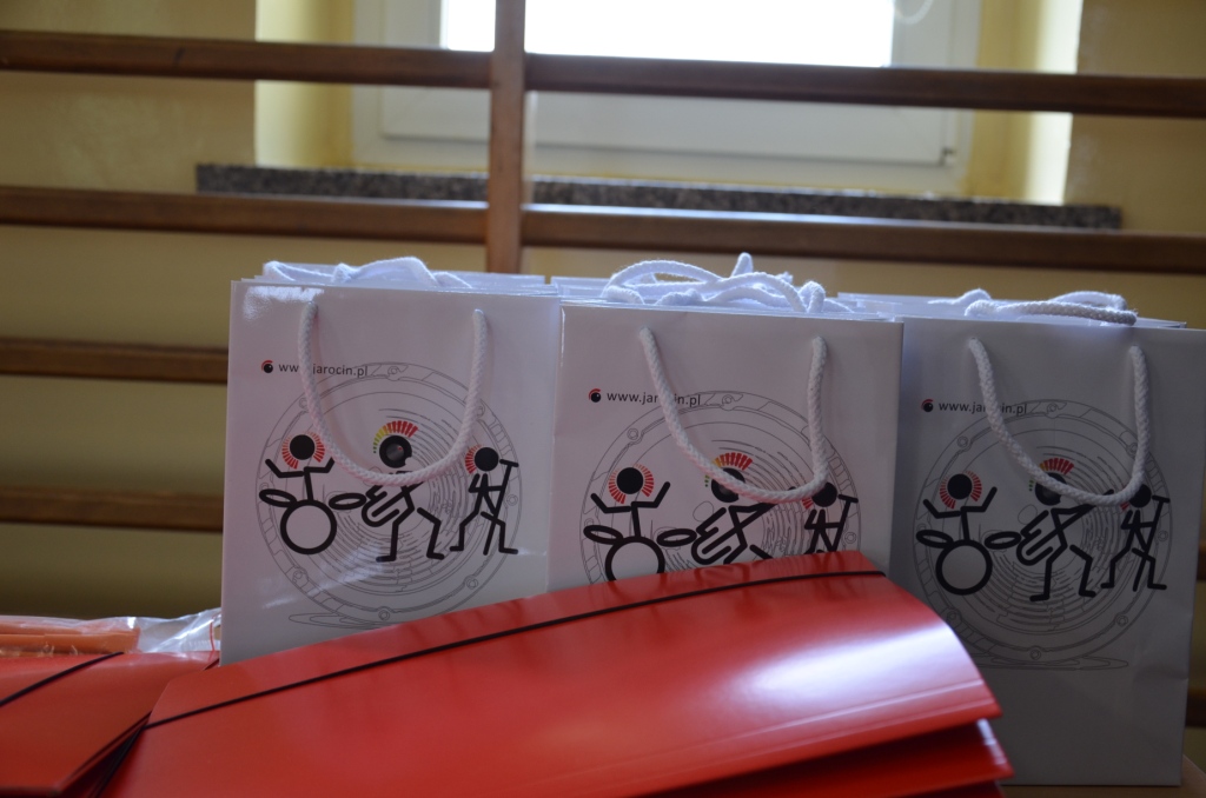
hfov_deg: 39.0
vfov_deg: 26.4
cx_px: 603
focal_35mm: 51
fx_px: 1705
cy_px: 399
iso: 400
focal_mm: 34
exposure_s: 1/80
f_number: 4.5
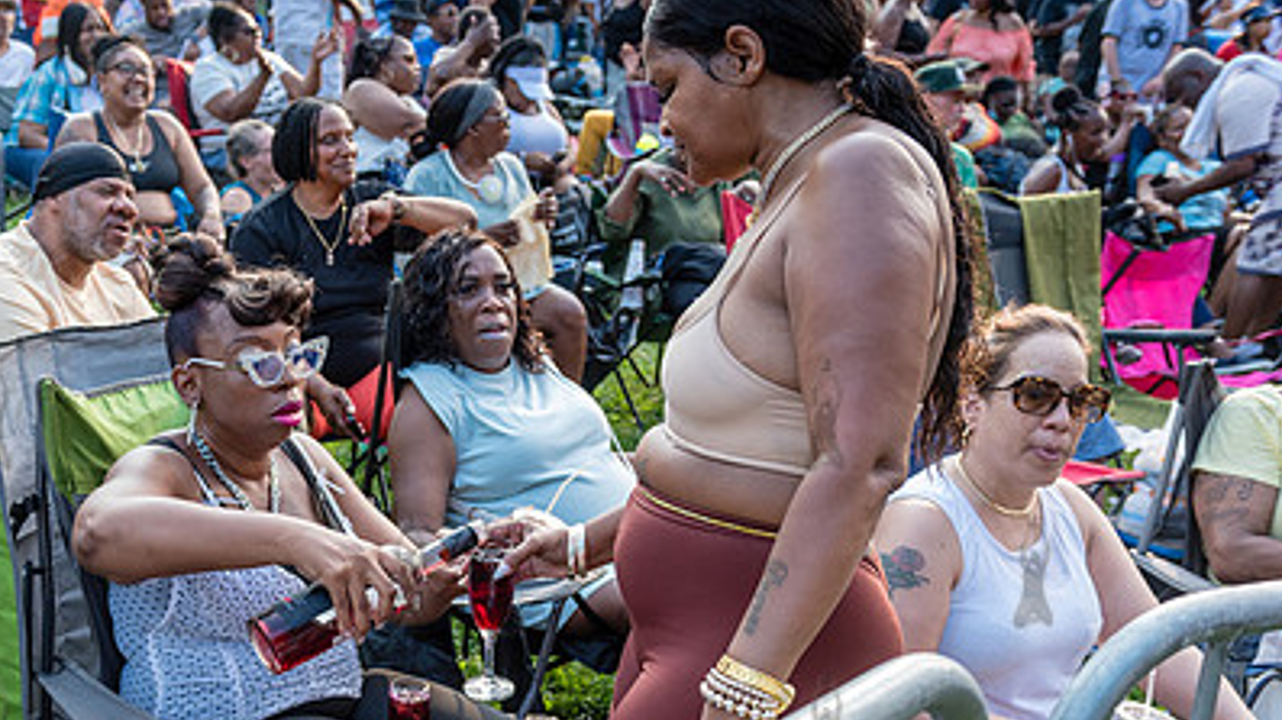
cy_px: 570
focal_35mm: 49
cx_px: 407
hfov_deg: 41.5
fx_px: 1665
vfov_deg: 24.0
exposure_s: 1/400
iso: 500
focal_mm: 32
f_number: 3.5
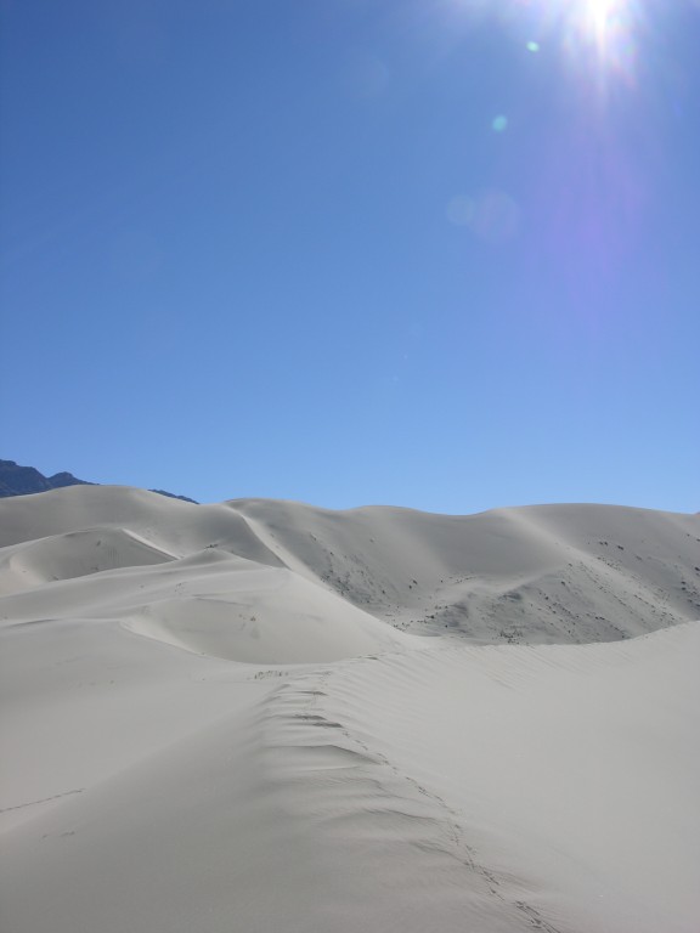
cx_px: 350
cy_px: 466
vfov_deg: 52.6
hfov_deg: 40.7
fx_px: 944
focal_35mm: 35
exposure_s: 1/358
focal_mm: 8.9
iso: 50
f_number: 7.1
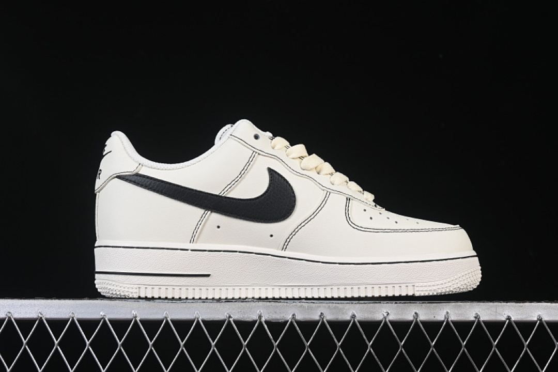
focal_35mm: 75
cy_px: 186
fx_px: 1162
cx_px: 279
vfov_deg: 18.2
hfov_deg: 27.0
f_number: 8
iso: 160
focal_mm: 50
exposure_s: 1/100
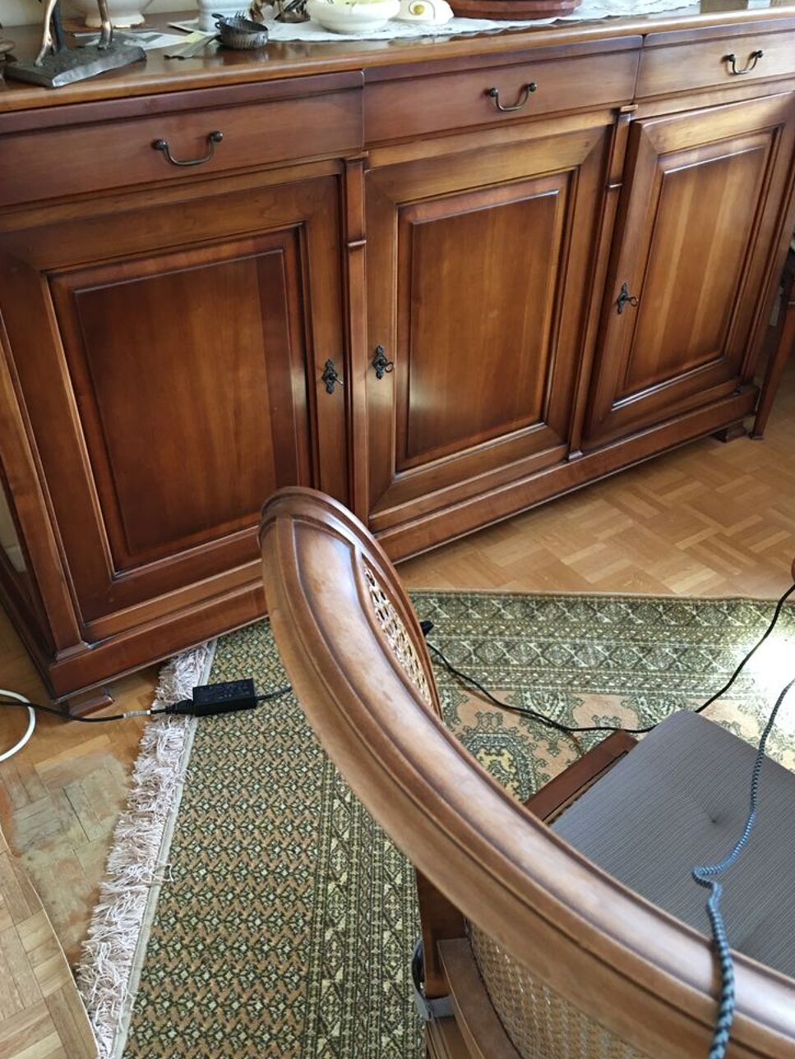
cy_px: 544
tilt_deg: -34.7
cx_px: 391
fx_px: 918
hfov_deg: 46.8
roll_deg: -2.0
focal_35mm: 30
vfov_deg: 59.9
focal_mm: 4.15
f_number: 2.2
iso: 80
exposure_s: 1/10
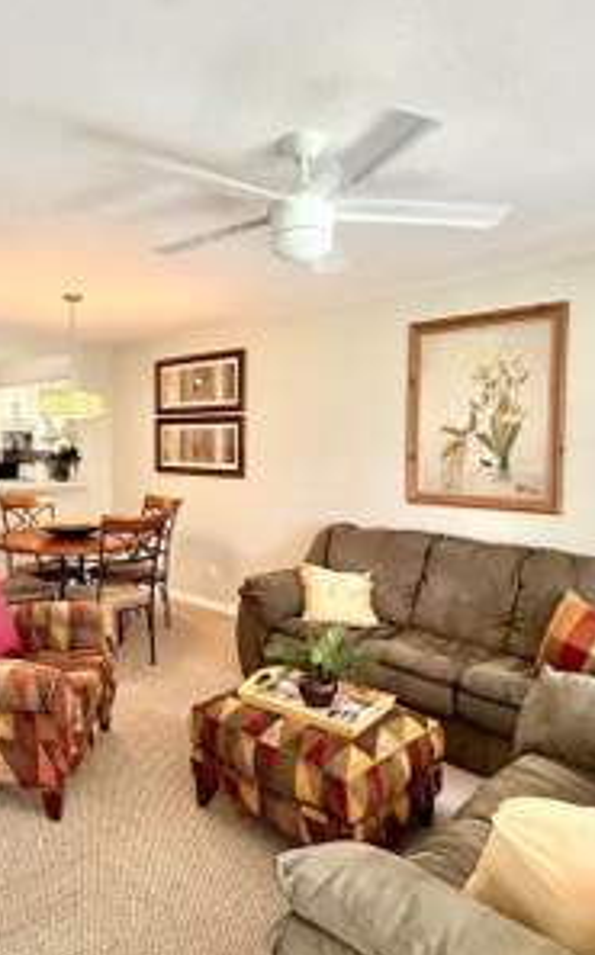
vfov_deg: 74.8
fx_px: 624
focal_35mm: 24
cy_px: 469
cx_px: 190
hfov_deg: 49.9
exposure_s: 1/121
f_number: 2.2
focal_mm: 2.22
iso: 320
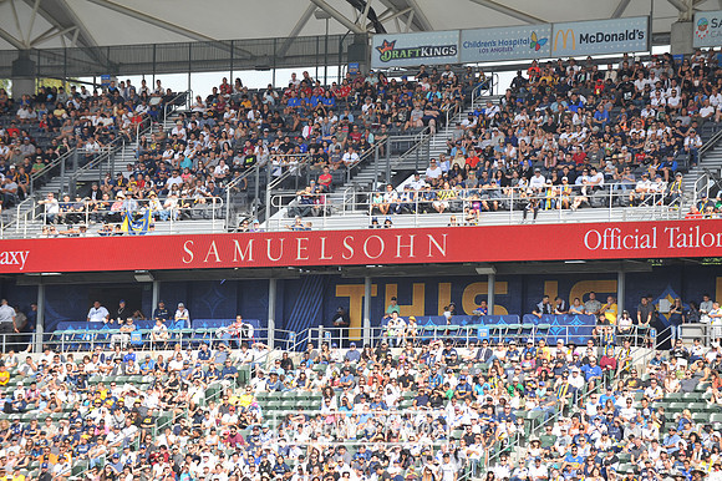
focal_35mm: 200
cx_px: 361
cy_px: 240
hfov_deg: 10.3
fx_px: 4009
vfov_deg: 6.9
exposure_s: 1/1250
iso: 500
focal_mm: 200
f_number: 5
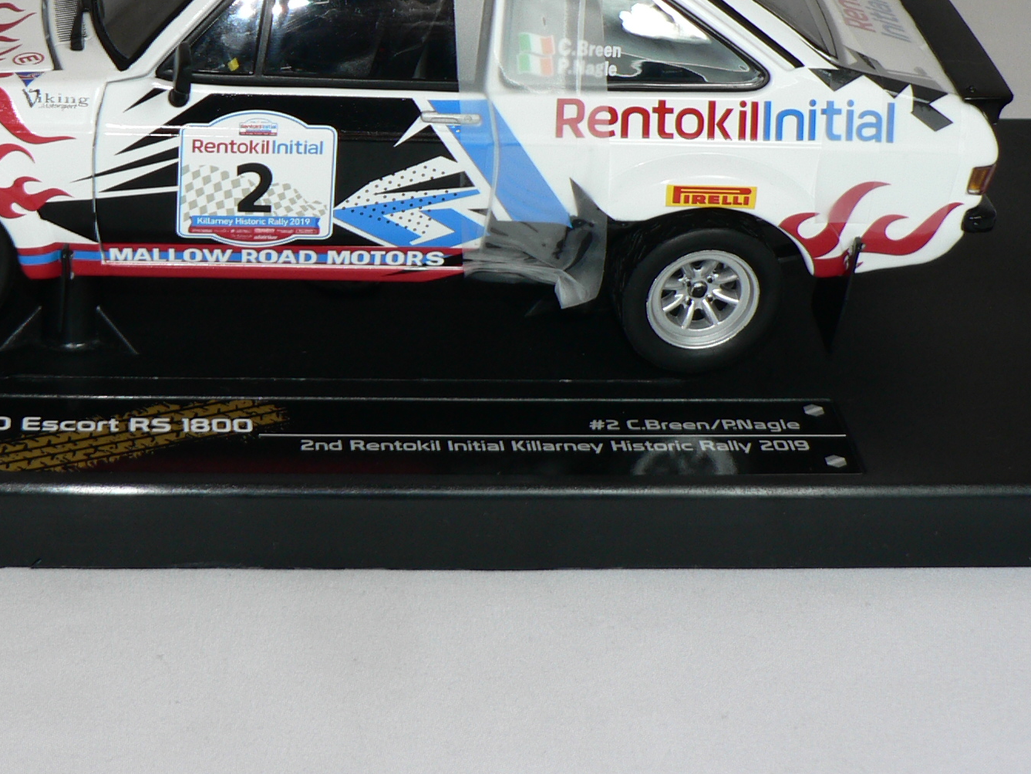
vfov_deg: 16.3
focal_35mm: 90
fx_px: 2681
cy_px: 112
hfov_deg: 21.7
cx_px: 343
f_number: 2.8
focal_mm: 7.8
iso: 80
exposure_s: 1/60
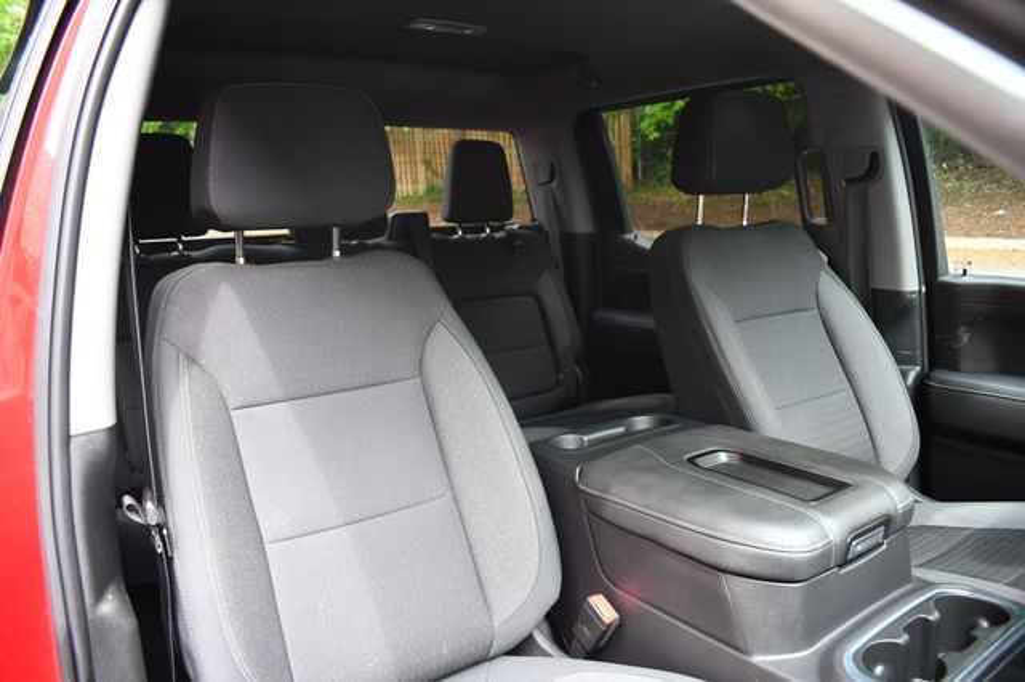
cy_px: 341
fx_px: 768
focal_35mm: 27
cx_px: 512
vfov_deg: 47.9
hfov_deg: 67.4
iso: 800
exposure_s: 1/160
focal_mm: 18
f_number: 3.5
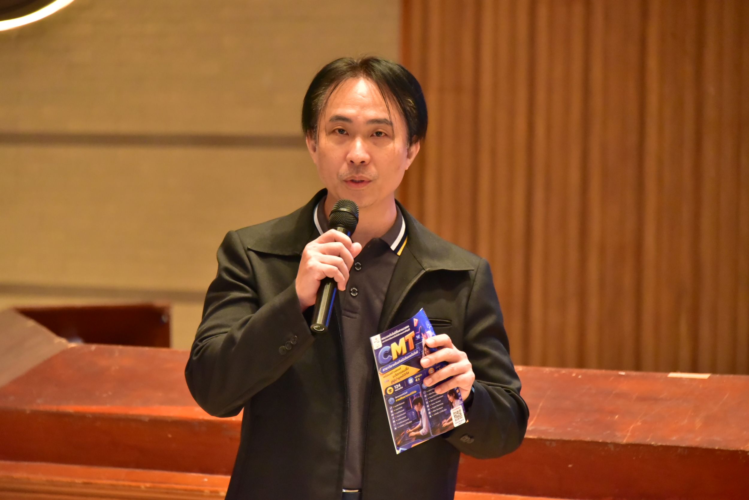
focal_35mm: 210
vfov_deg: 6.5
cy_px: 250
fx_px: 4371
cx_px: 374
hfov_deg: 9.8
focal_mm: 210
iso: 8000
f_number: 5.6
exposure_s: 1/100
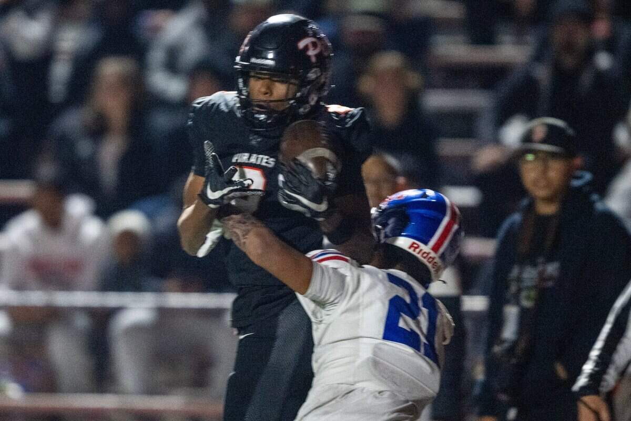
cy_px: 210
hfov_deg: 5.2
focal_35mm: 400
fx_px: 7011
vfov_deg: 3.4
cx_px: 316
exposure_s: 1/640
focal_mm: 400
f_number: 2.8
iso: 4000
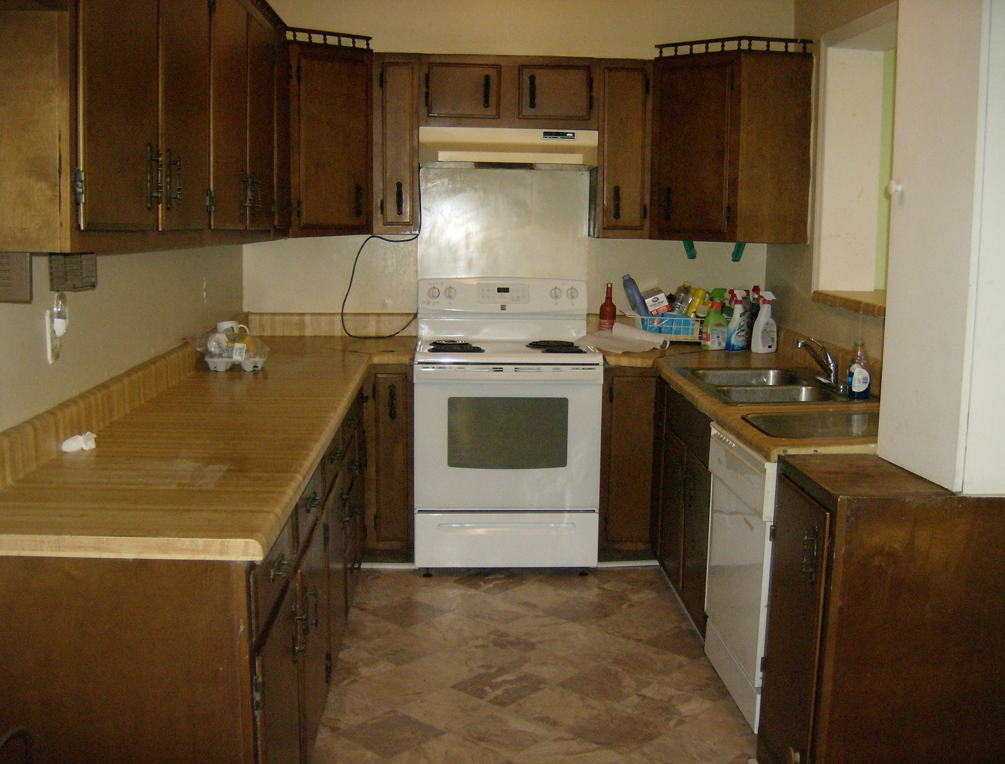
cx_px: 502
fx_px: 1050
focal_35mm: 36
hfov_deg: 51.1
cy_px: 382
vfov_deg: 40.0
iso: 200
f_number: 2.8
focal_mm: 6
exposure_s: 1/60
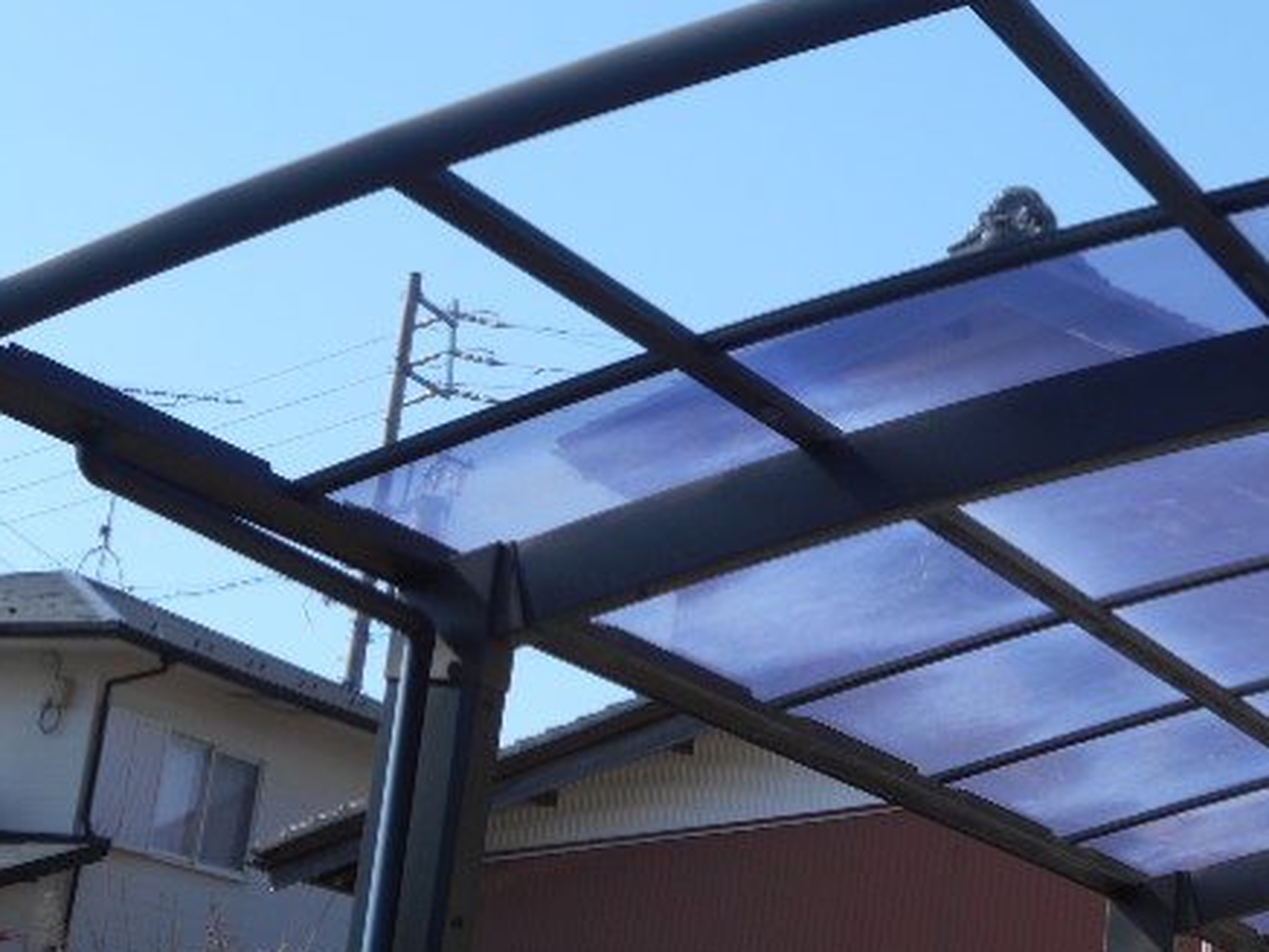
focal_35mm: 85
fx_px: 3117
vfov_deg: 17.4
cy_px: 409
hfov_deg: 22.9
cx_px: 903
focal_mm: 10
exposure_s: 1/400
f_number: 4.9
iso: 80
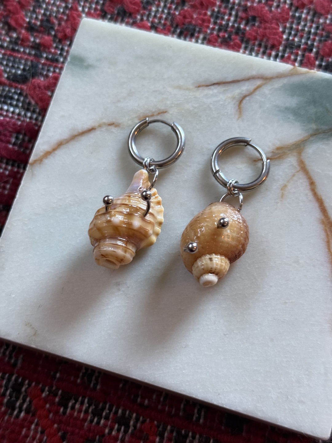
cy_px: 222
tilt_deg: -72.6
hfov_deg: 30.3
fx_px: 614
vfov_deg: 39.7
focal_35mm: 48
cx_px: 166
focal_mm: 6.76
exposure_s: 1/50
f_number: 1.78
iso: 200
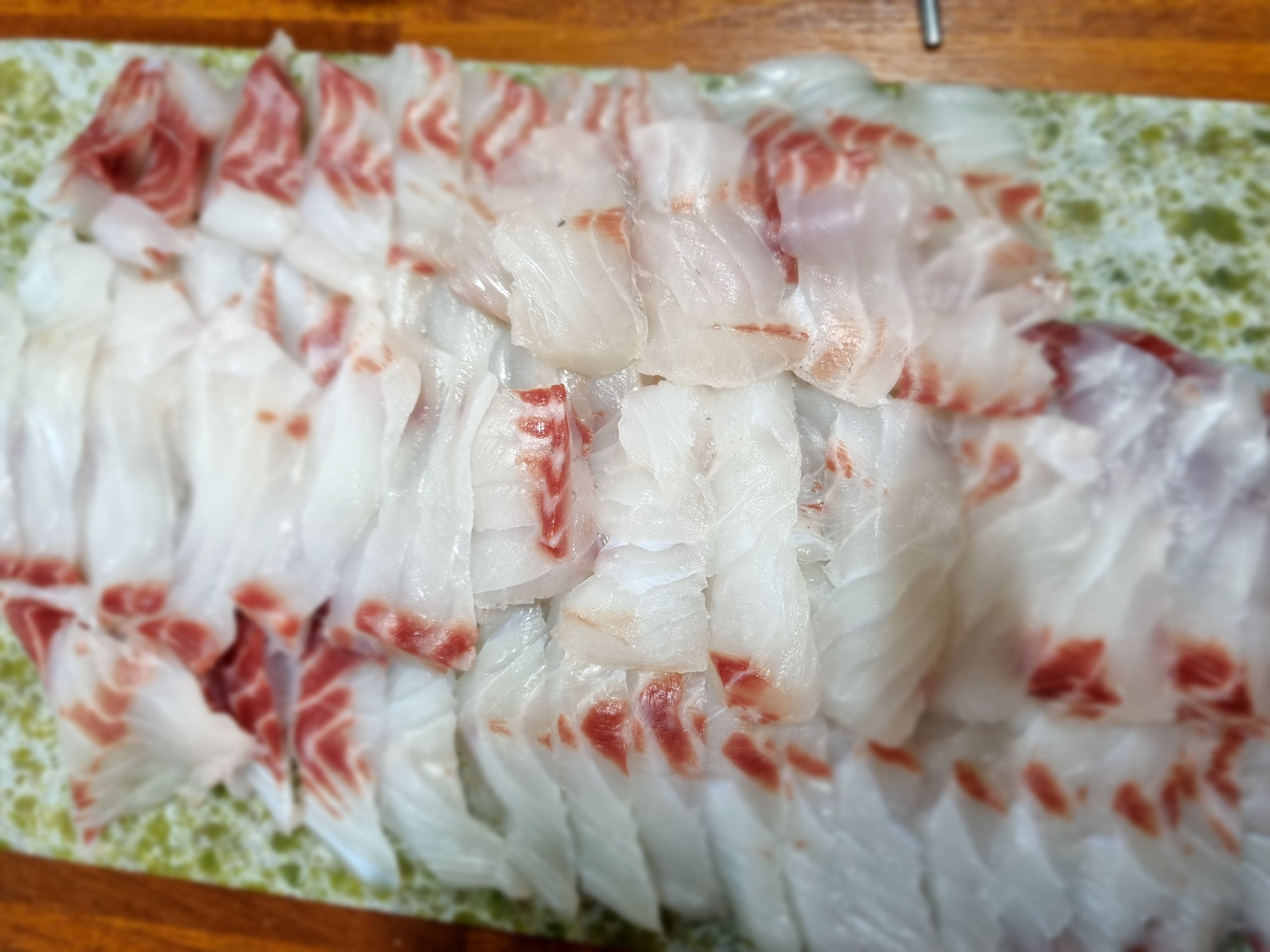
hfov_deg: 67.3
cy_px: 476
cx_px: 635
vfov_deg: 53.1
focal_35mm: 26
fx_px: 954
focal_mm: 5.4
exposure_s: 1/60
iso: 200
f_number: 1.8
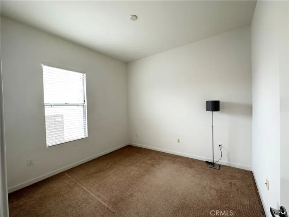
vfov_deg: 85.7
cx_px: 144
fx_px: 117
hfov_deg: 102.1
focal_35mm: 14
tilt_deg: -1.9
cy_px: 108
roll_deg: +1.4
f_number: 2.2
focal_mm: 2.22
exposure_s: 1/120
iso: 125
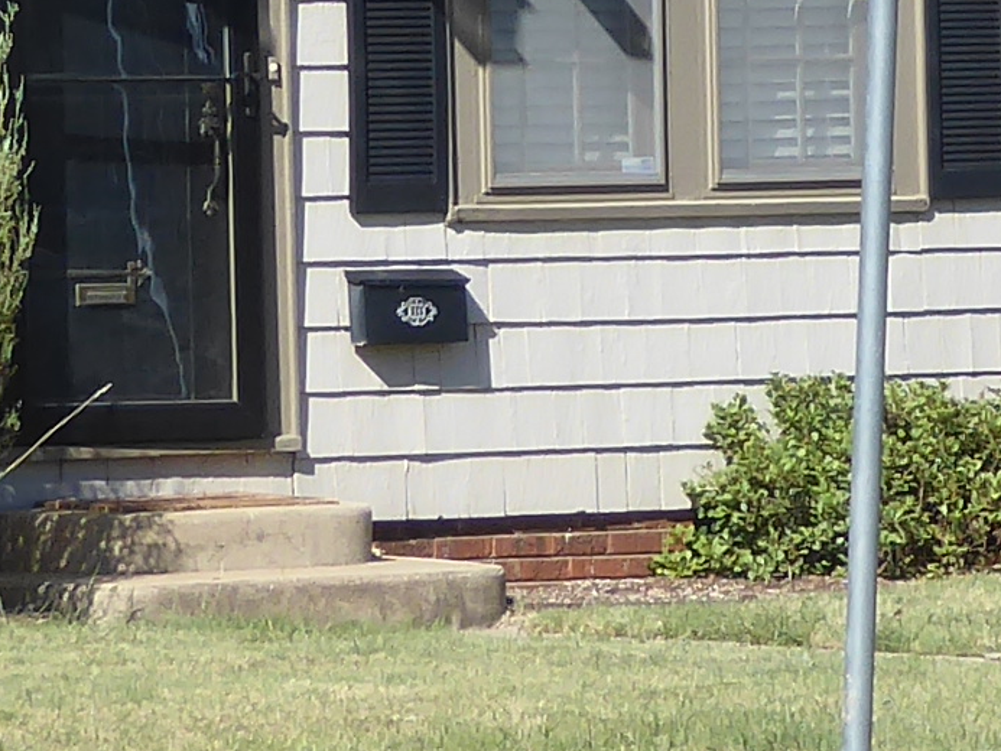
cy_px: 311
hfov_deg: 5.0
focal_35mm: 398
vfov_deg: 3.7
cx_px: 734
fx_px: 11511
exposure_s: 1/400
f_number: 4.4
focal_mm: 11.7
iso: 80
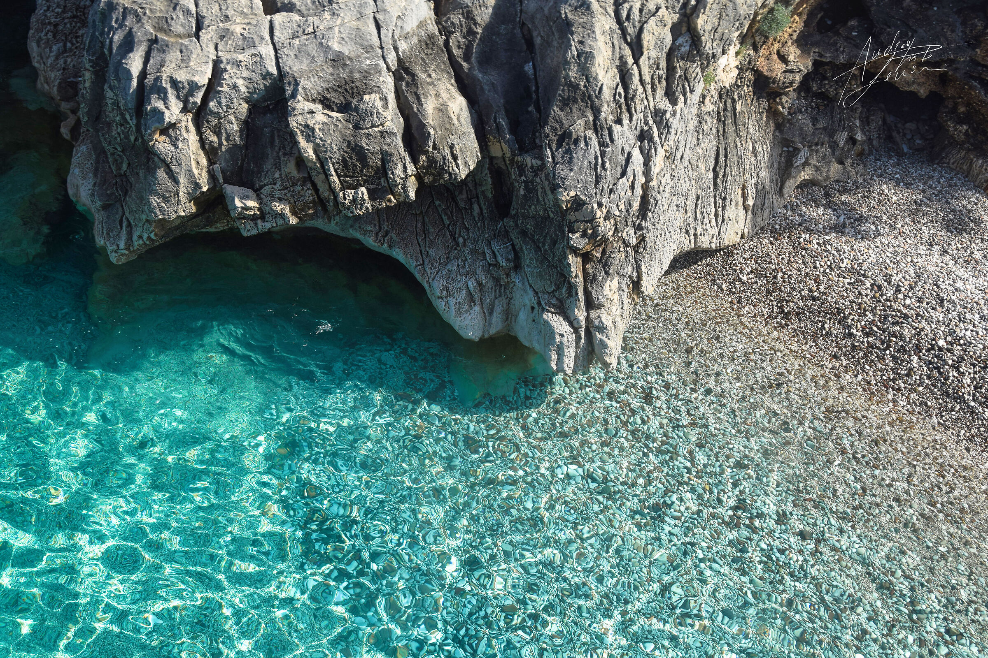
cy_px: 329
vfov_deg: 34.2
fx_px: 1070
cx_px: 494
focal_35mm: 39
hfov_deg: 49.6
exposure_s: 1/250
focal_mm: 26
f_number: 8
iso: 220
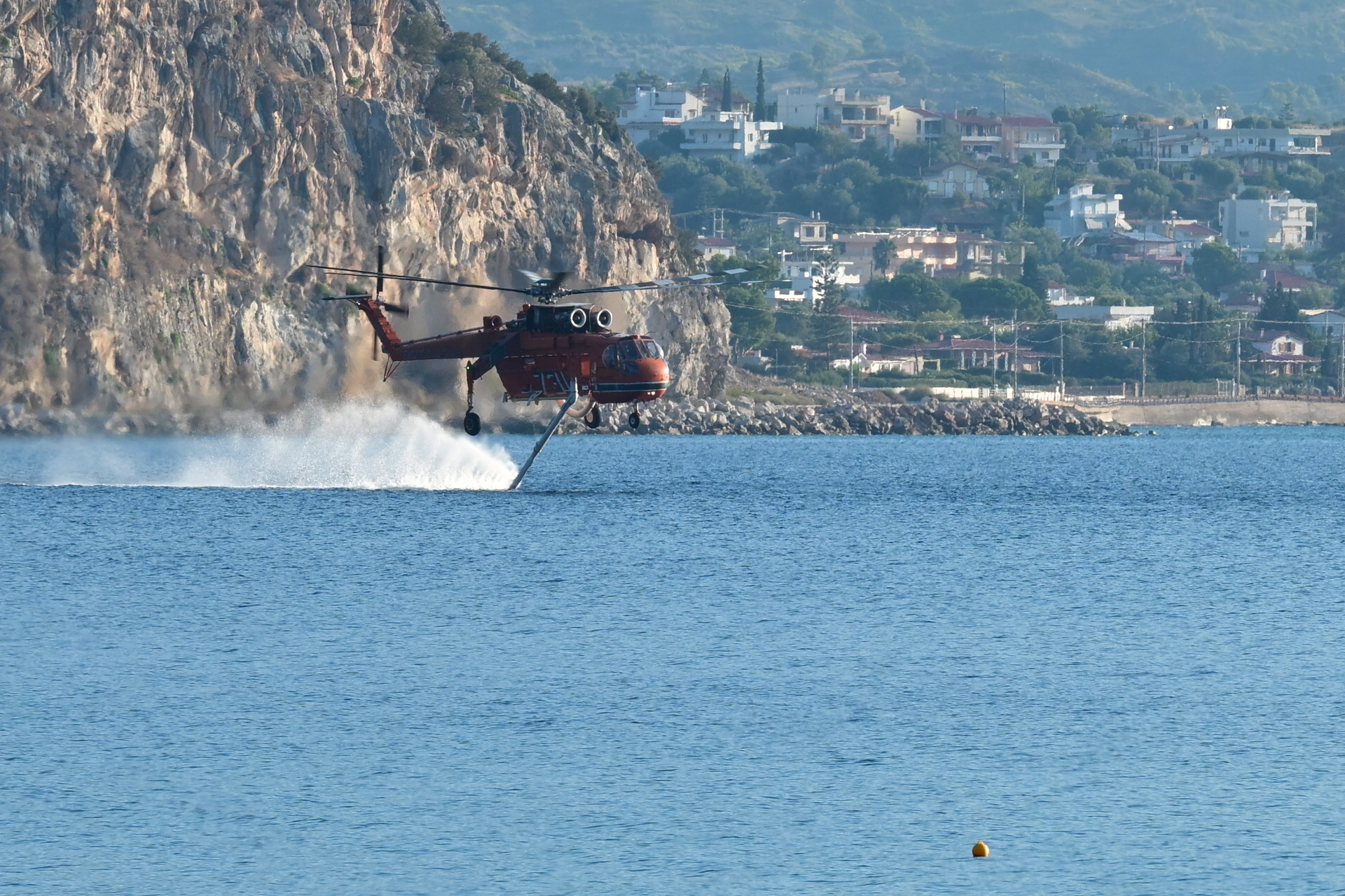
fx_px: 11207
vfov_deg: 4.6
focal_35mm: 300
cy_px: 448
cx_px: 672
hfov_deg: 6.9
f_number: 9
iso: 400
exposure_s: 1/500
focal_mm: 200
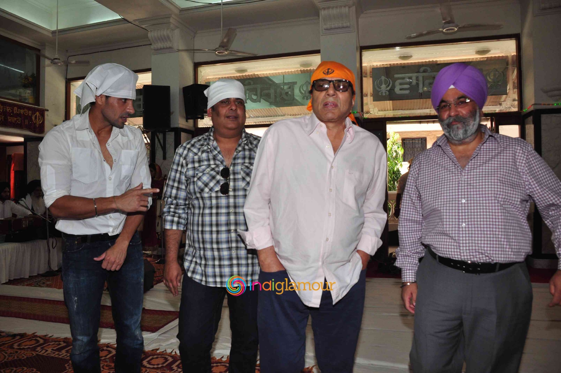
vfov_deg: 47.8
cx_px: 280
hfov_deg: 67.4
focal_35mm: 27
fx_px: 420
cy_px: 186
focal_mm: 18
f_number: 6.3
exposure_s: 1/160
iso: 400
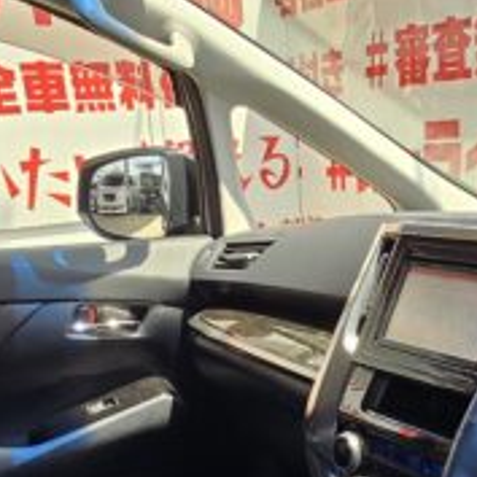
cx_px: 356
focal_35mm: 52
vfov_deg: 29.2
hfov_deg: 32.2
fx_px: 811
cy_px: 542
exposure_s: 1/232
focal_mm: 2.2
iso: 50
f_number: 2.2
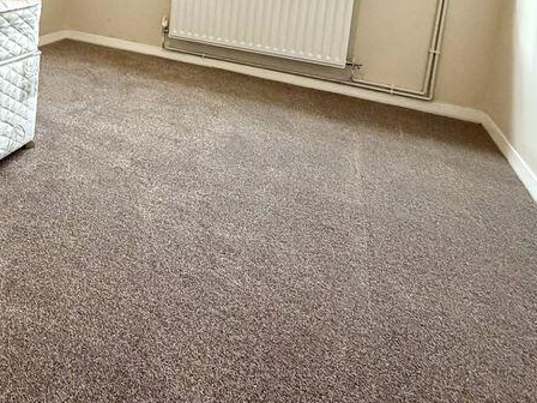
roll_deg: -4.7
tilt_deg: -6.5
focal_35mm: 32
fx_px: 496
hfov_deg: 53.6
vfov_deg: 38.0
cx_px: 119
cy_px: -22
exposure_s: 1/121
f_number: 2.2
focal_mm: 2.22
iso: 200
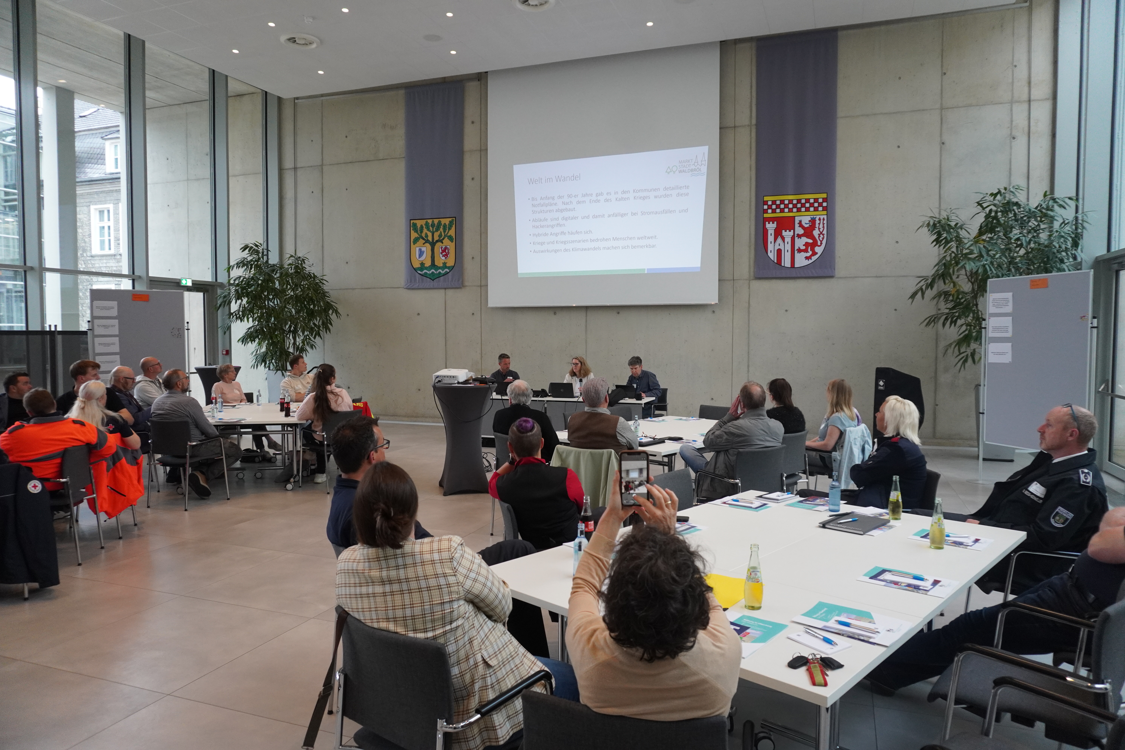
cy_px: 375
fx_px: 750
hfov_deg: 73.7
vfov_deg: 53.1
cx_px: 562
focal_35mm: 24
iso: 1250
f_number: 4
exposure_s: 1/160
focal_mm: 16
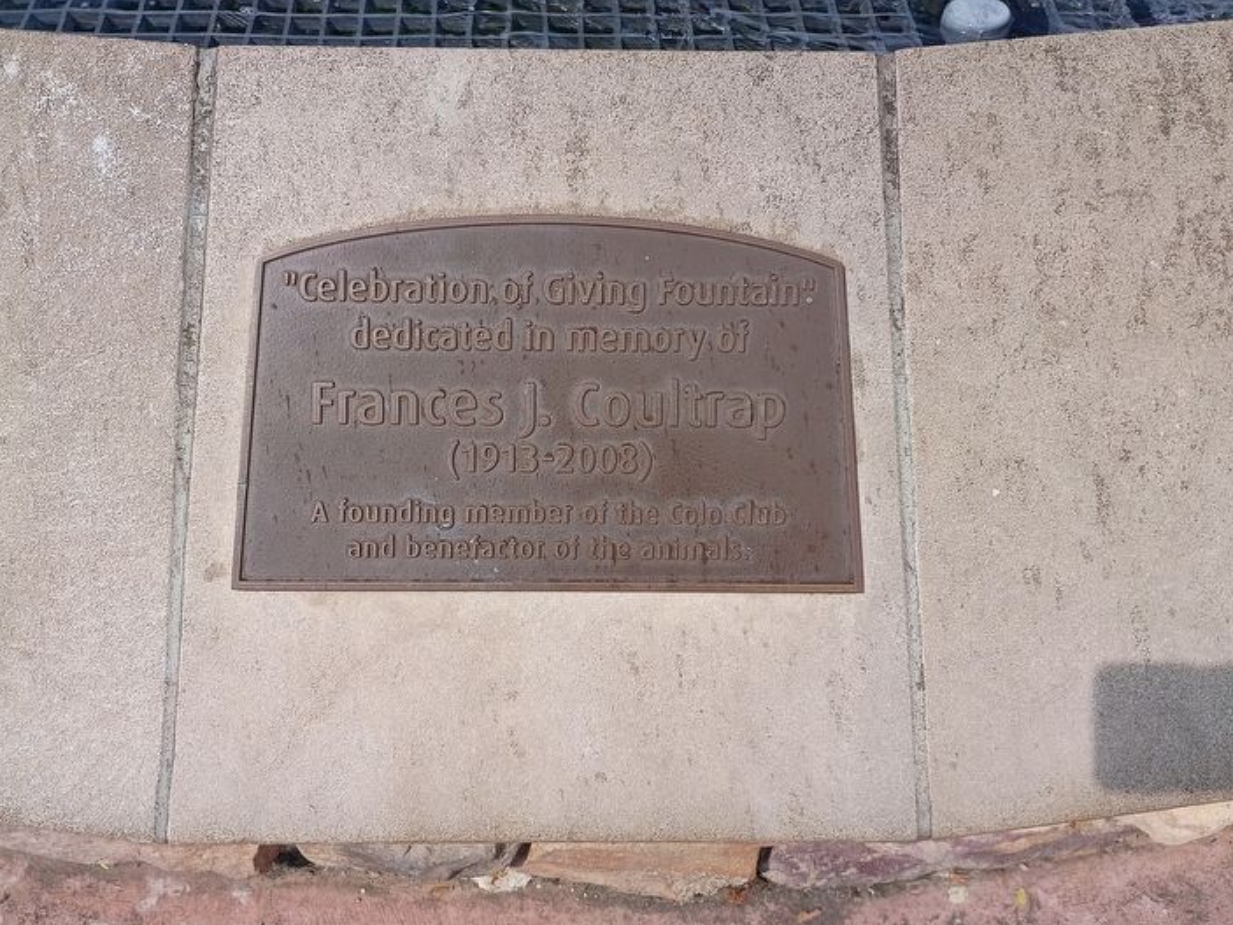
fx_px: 1175
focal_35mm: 33
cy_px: 427
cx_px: 547
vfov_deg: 42.9
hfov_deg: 55.2
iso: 106
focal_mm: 4.27
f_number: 1.8
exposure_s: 1/1142
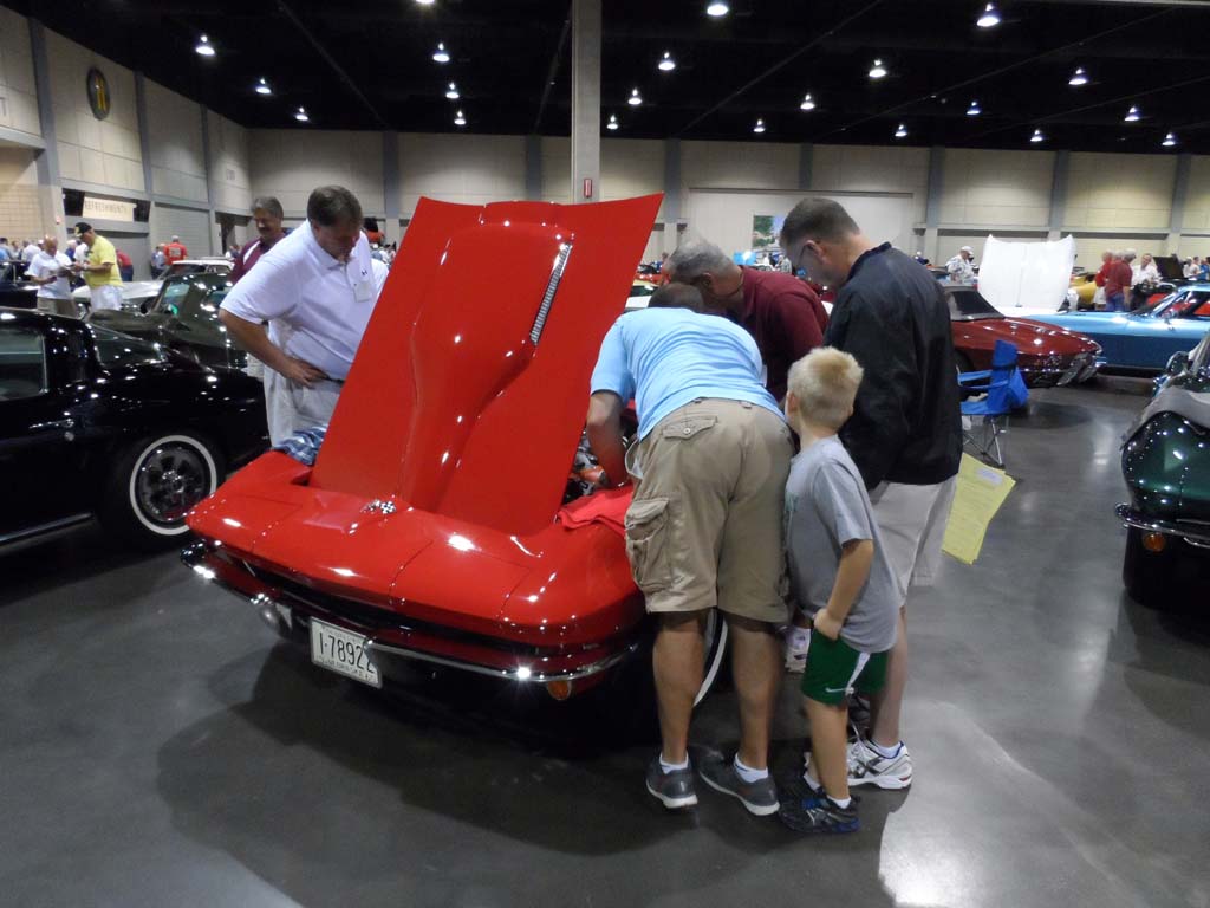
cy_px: 454
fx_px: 839
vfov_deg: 56.8
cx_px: 605
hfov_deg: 71.6
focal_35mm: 24
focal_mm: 4
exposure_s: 1/30
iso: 480
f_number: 3.2
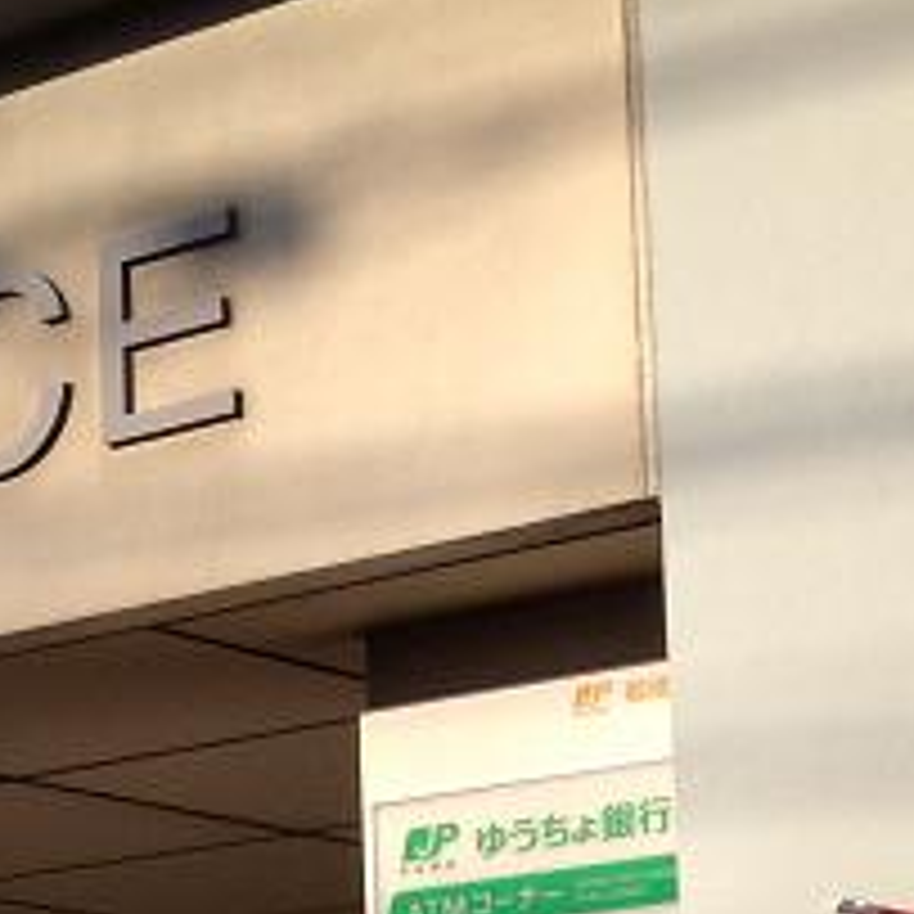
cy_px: 1060
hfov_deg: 10.6
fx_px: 4451
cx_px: -986
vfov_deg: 11.5
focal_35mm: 149
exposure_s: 1/951
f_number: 2.4
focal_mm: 4.28
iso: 64
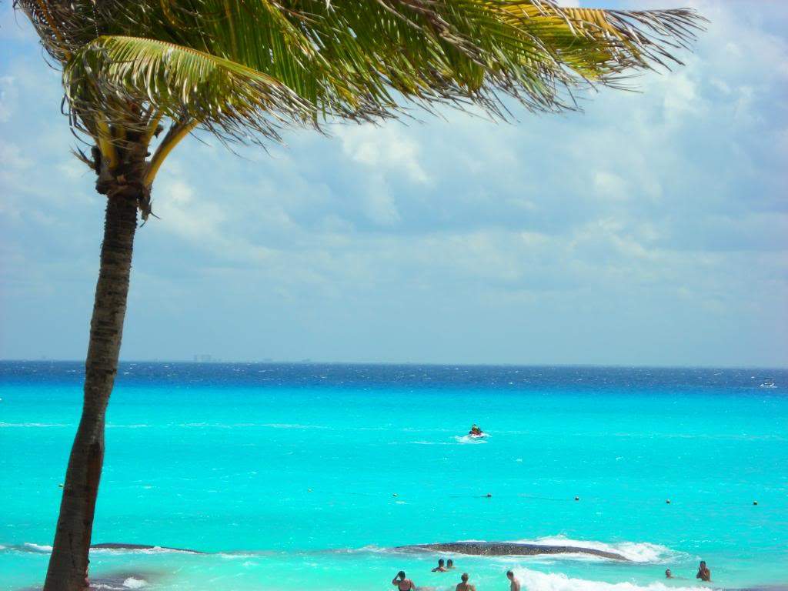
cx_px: 394
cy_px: 296
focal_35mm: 116
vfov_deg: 12.8
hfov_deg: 17.0
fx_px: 2641
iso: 50
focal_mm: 19.2
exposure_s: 1/358
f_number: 5.3
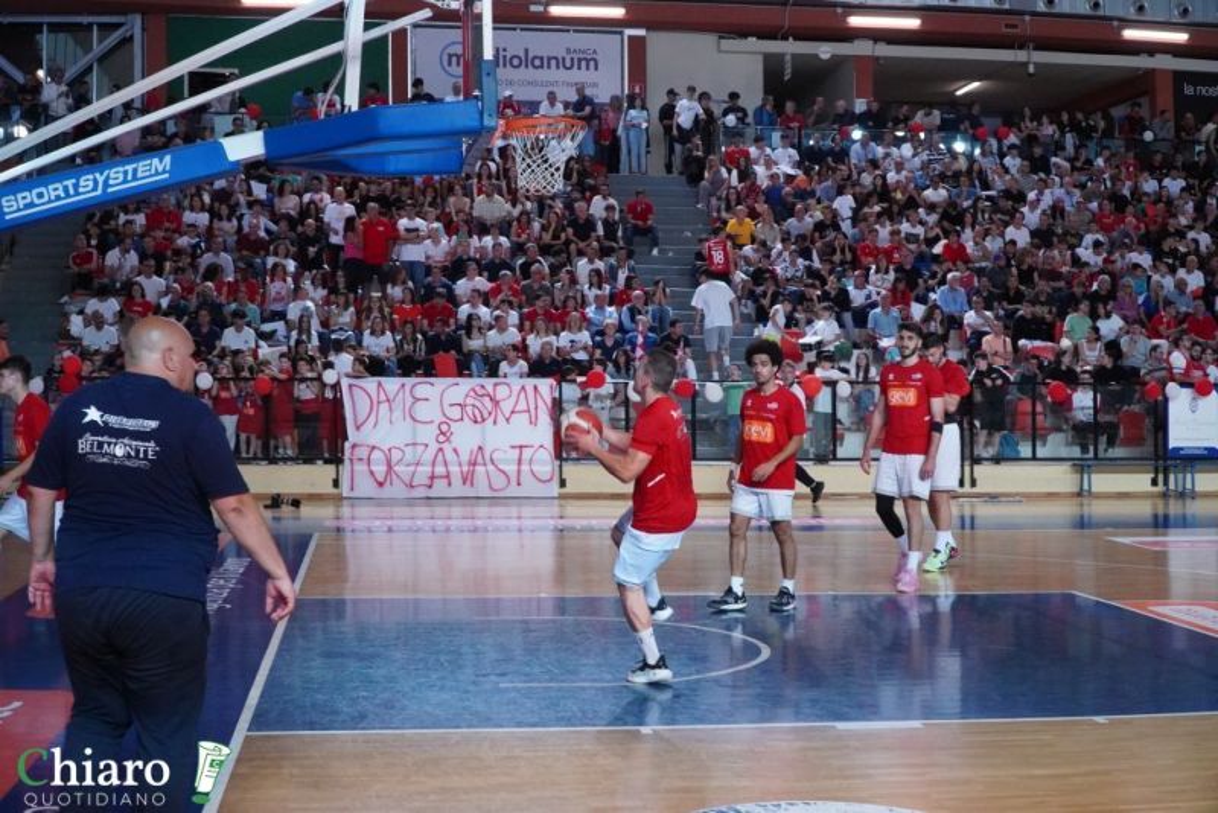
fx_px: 1523
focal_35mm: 45
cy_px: 406
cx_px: 609
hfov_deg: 43.6
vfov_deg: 29.9
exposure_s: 1/320
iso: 5000
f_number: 9
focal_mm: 30
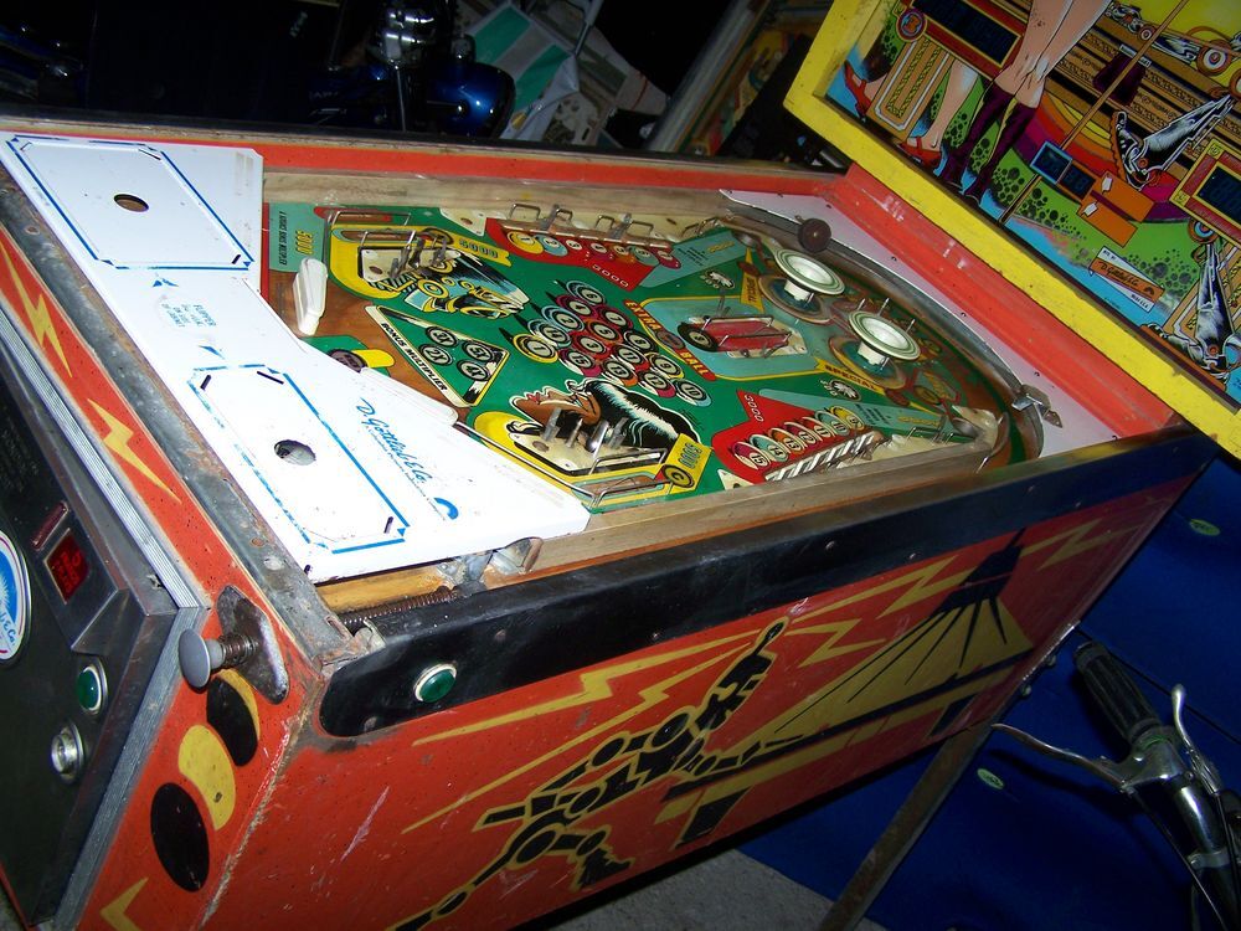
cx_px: 620
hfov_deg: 49.0
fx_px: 1362
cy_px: 466
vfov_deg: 37.7
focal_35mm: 38
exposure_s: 1/60
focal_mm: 6.3
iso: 80
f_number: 2.8
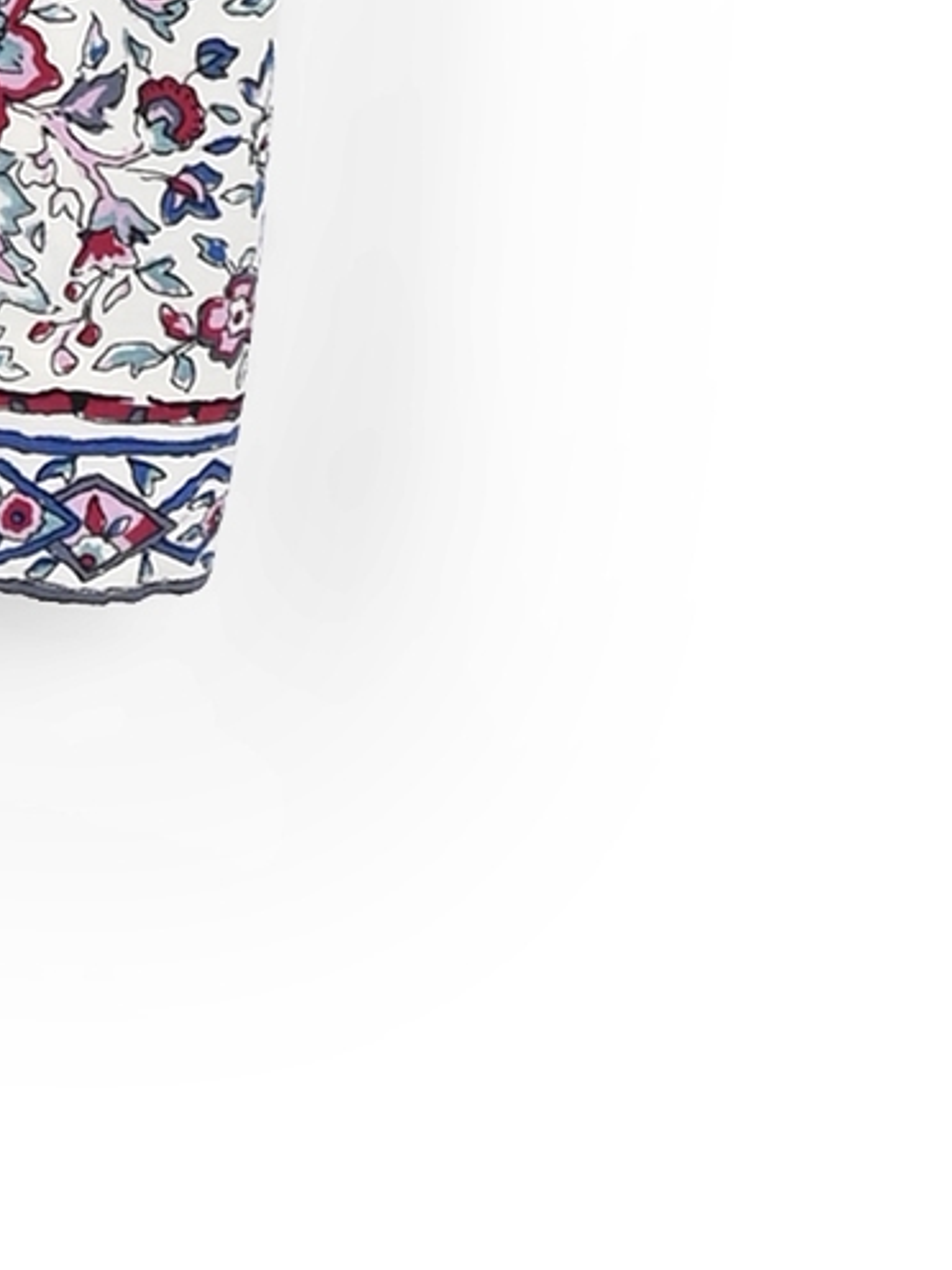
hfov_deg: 4.3
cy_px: -1639
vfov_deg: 5.6
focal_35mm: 341
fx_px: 12504
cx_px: -873
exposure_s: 1/125
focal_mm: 44
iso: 100
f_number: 11
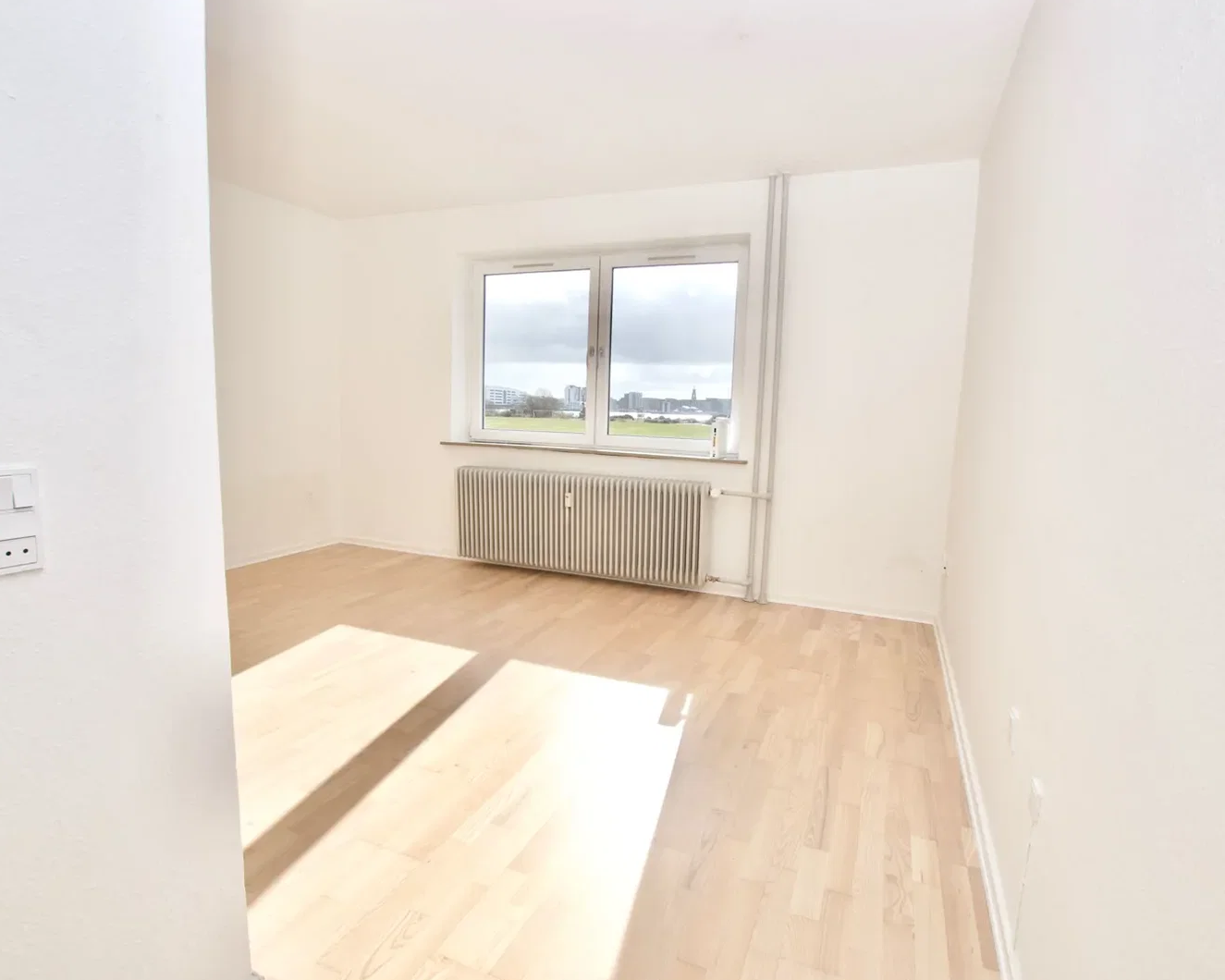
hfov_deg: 89.6
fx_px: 616
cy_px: 489
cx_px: 623
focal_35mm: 17
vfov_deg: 77.0
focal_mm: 10
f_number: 11
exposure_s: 1/125
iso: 100
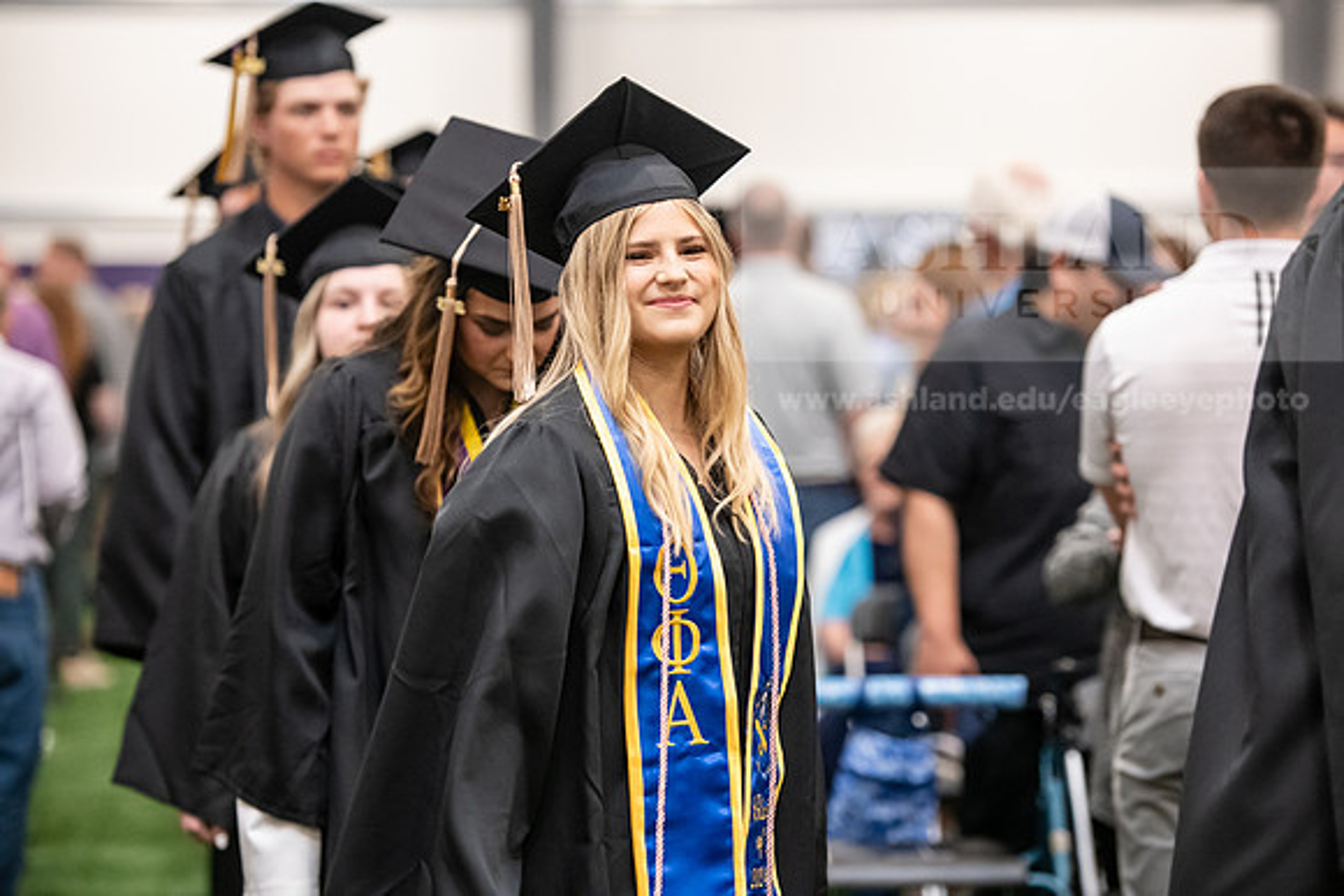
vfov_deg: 10.6
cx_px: 672
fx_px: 4854
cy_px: 448
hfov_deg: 15.8
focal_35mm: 130
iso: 3200
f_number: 3.2
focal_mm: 130
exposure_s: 1/200
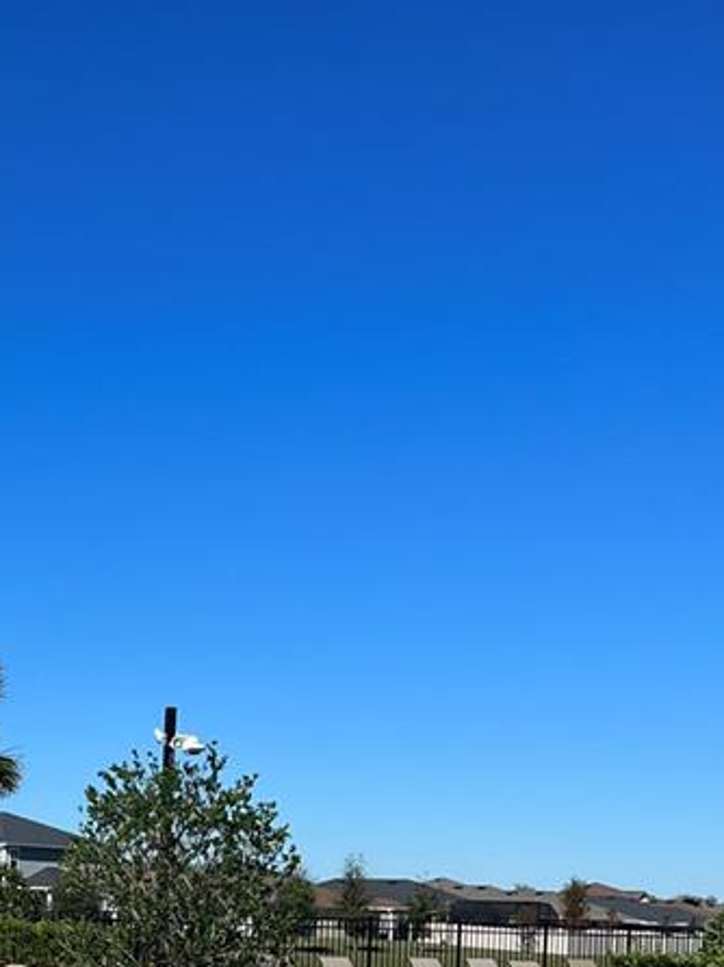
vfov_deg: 26.5
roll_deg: -3.2
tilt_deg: -1.5
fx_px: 1954
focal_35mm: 70
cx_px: -119
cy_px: 930
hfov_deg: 19.9
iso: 50
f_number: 1.5
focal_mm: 5.7
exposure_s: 1/7463
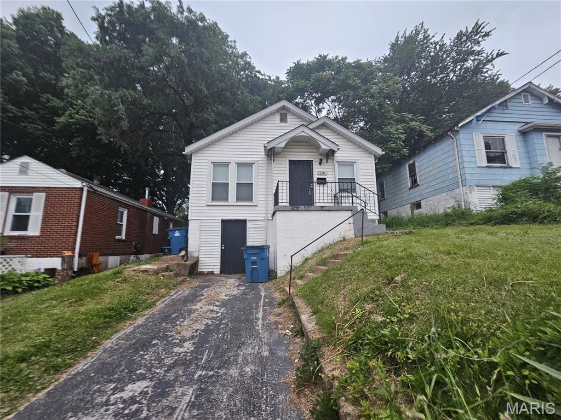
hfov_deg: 106.2
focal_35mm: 13
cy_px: 210
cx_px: 280
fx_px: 211
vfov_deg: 89.9
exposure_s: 1/60
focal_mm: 2.2
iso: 200
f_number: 2.2
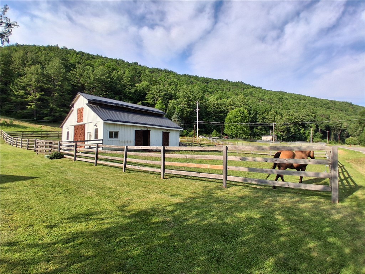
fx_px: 179
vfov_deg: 74.7
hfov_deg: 91.0
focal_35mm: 17
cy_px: 137
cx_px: 182
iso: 50
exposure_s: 1/1229
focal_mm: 1.4
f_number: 2.2
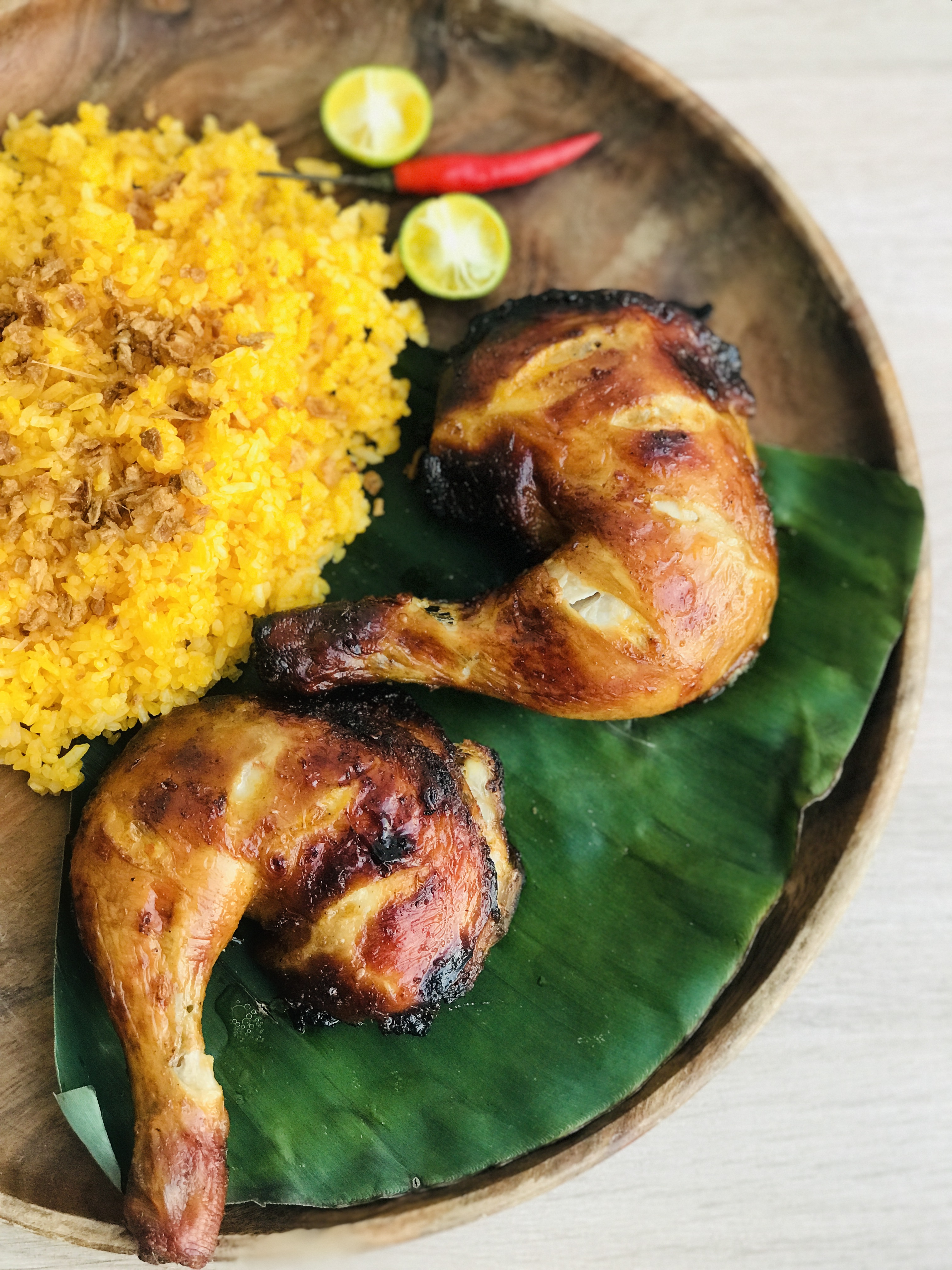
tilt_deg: -77.4
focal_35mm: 57
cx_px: 476
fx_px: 2090
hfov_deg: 25.7
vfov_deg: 33.8
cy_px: 635
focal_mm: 6.6
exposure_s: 1/60
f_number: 2.8
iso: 50
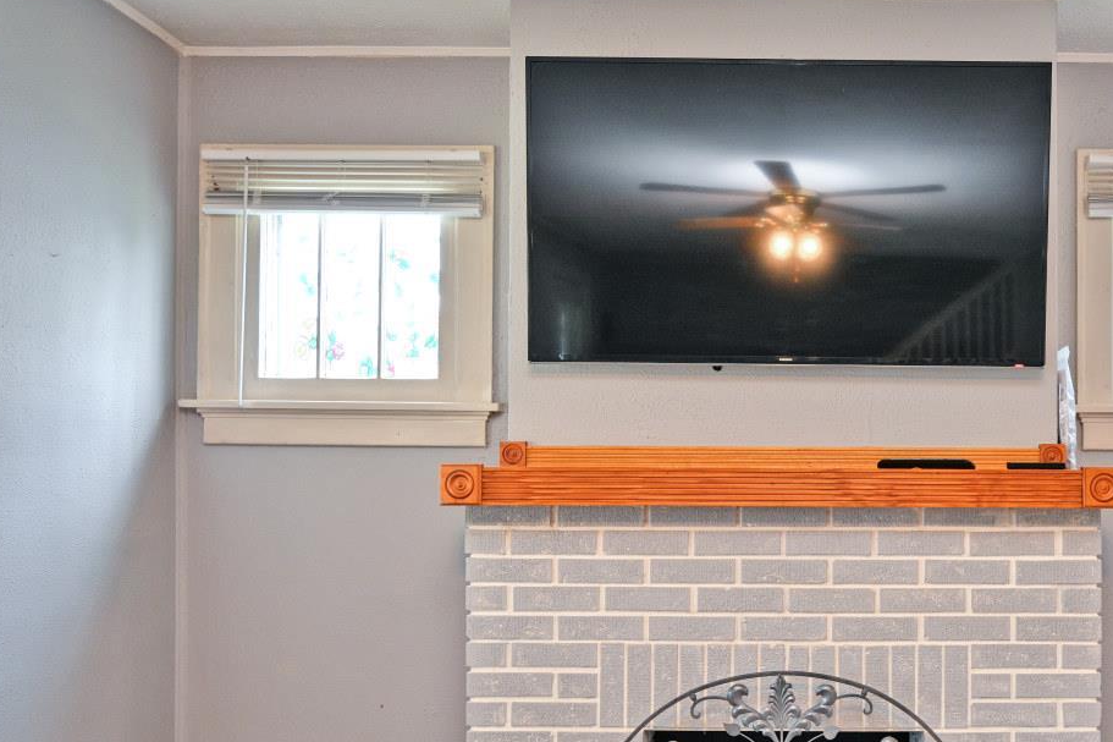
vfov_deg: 44.7
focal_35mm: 29
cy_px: 483
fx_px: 891
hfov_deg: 61.2
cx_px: 803
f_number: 4
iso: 500
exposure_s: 1/60
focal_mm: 17.5
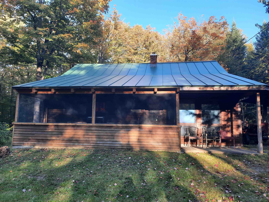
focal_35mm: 25
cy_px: 101
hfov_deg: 69.4
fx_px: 194
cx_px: 134
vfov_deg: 54.9
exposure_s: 1/120
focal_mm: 4.6
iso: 50
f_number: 2
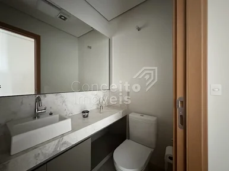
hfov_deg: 102.1
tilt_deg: +1.3
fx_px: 93
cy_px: 86
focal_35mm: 14
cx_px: 114
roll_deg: +0.9
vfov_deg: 85.6
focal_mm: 2.22
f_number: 2.2
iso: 1600
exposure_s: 1/33
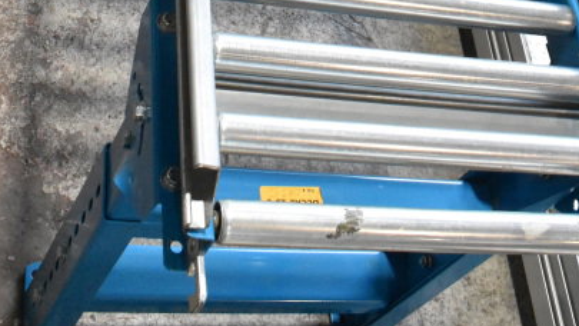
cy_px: -292
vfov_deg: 14.5
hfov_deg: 29.7
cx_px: 309
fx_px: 1090
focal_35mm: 71
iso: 6400
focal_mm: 20
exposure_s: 1/320
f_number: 9
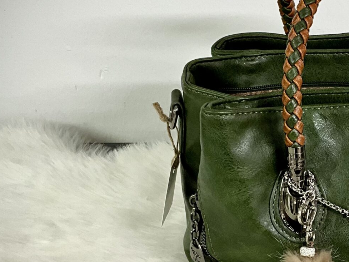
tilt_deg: -27.6
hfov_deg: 24.6
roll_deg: +1.6
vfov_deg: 19.3
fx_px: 766
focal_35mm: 76
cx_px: 341
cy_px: 173
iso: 50
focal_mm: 3
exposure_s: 1/50
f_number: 1.8
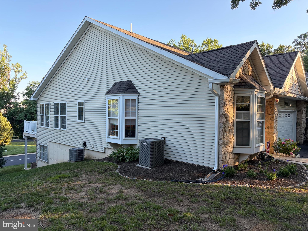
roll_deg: -0.2
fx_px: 231
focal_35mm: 26
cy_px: 116
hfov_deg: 67.3
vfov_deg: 53.1
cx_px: 154
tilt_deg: +0.1
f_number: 1.6
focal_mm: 5.96
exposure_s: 1/392
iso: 64
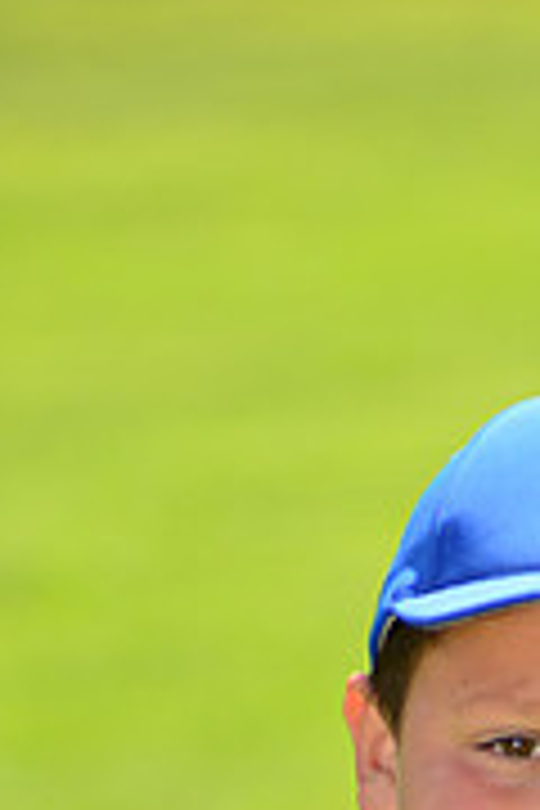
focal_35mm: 549
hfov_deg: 2.5
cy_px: 1156
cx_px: 565
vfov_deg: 3.7
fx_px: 12352
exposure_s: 1/250
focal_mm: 170
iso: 100
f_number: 5
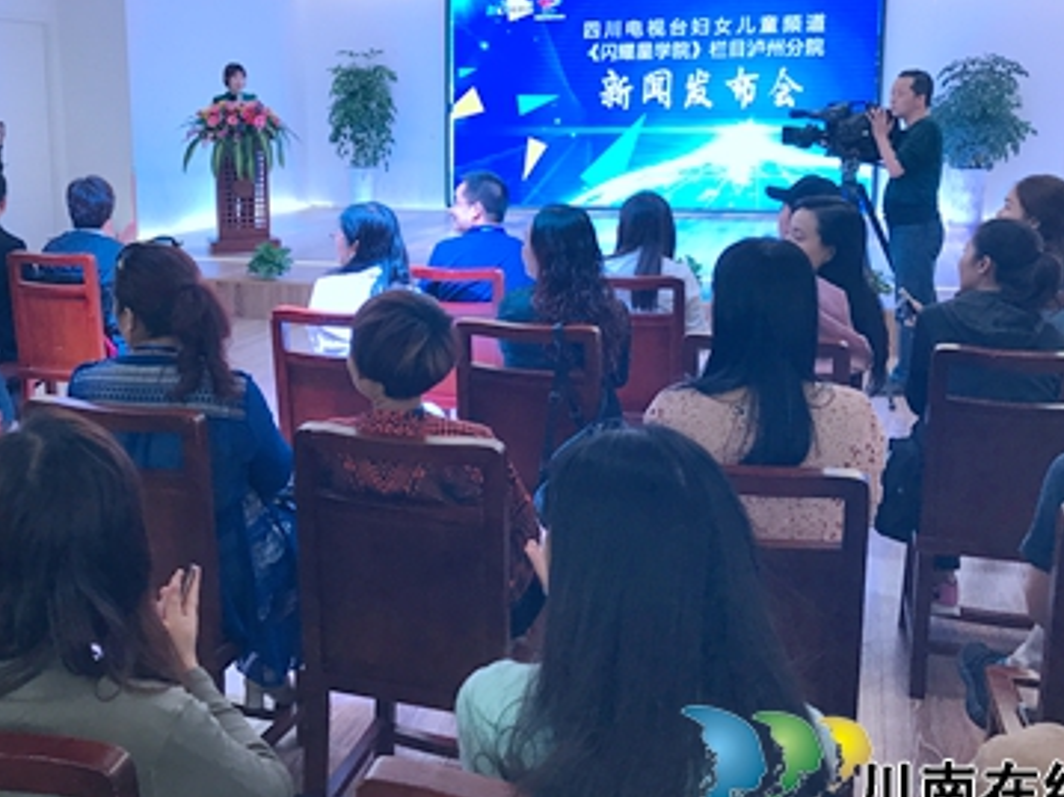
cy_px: 319
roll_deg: +0.3
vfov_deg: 36.7
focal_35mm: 39
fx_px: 1198
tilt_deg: -7.1
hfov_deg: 47.5
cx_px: 409
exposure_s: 1/33
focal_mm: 3.99
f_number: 1.8
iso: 25
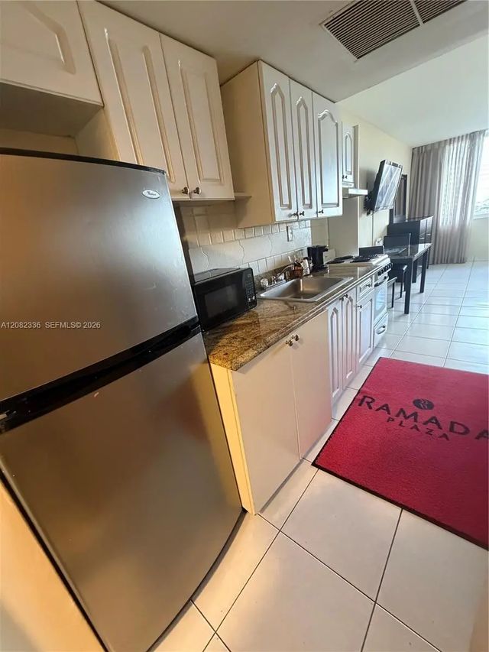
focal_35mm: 14
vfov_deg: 102.1
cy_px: 326
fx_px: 264
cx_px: 244
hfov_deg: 85.7
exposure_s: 1/60
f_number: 2.2
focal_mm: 2.22
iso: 800
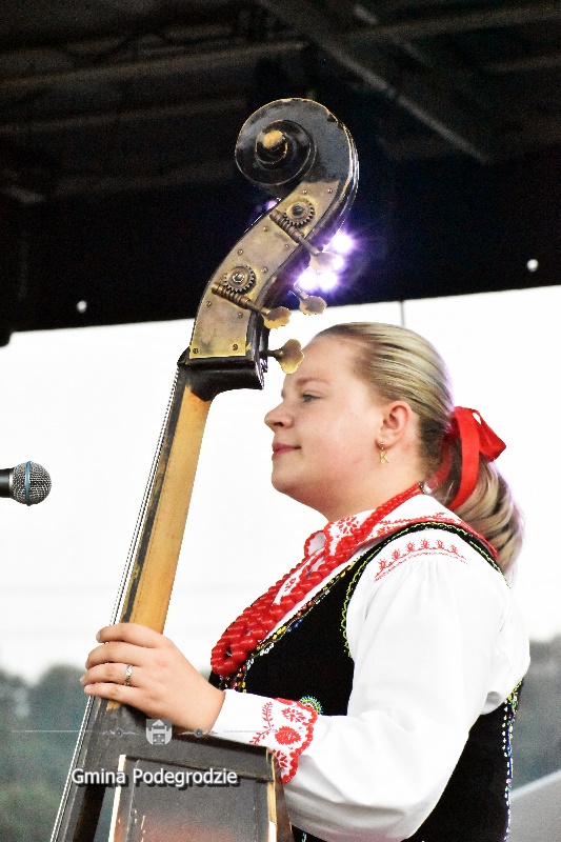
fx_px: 4560
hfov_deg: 7.0
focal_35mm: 195
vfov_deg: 10.6
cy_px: 421
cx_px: 280
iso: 25600
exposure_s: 1/1250
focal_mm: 130
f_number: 9
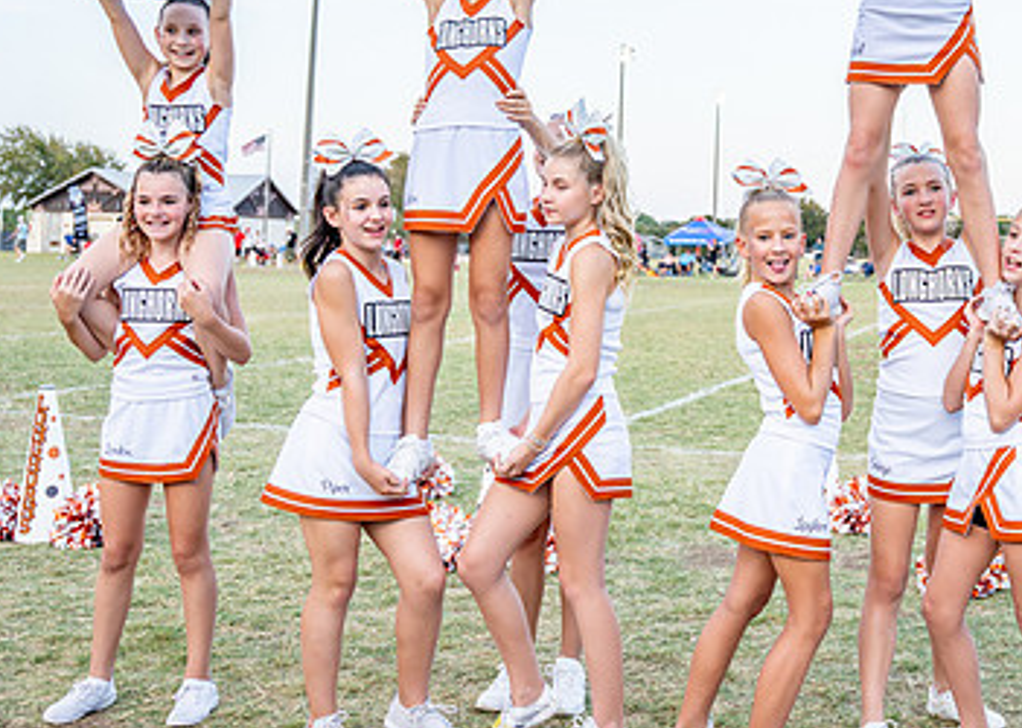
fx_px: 1537
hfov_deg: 35.9
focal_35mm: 53
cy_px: 136
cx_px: 779
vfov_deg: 26.1
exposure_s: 1/640
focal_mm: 25.8
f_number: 2.8
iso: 250
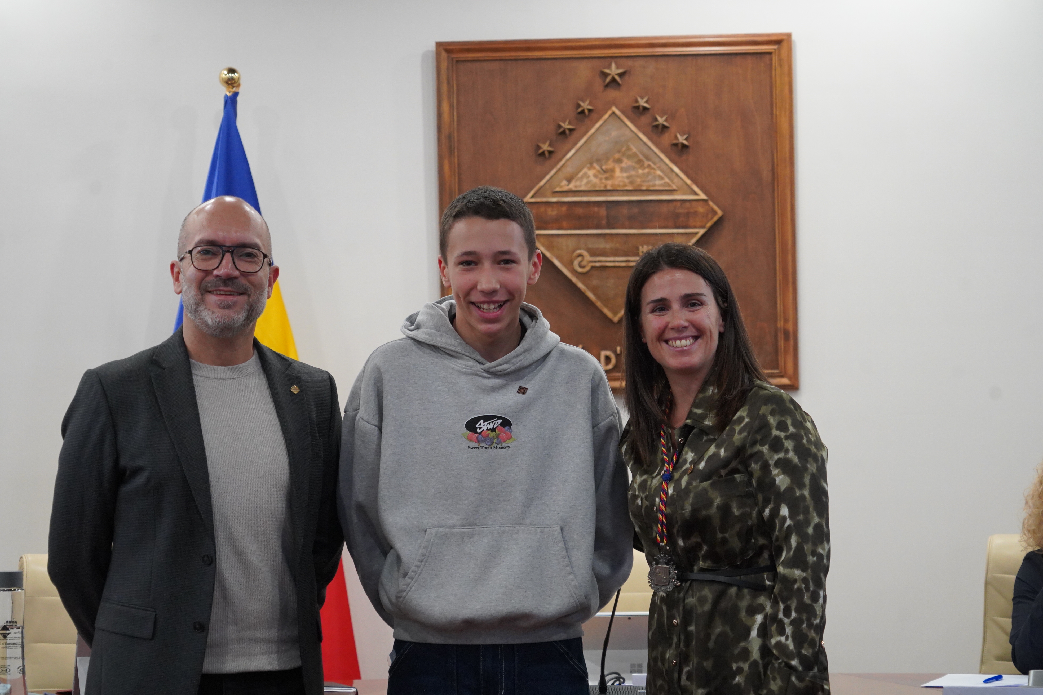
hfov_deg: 19.3
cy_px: 348
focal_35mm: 106
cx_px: 522
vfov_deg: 12.9
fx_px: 3071
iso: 4000
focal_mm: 106
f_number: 6.3
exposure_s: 1/160
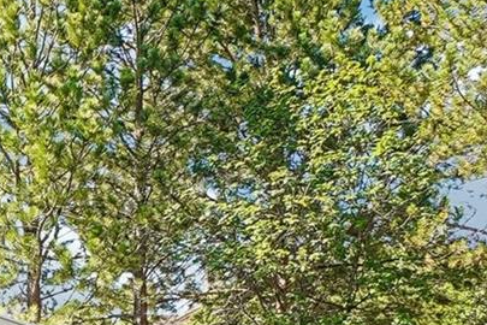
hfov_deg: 24.3
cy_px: 525
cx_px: -155
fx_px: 974
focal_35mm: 72
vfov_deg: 16.7
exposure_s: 1/30
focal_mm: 12
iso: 100
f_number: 8
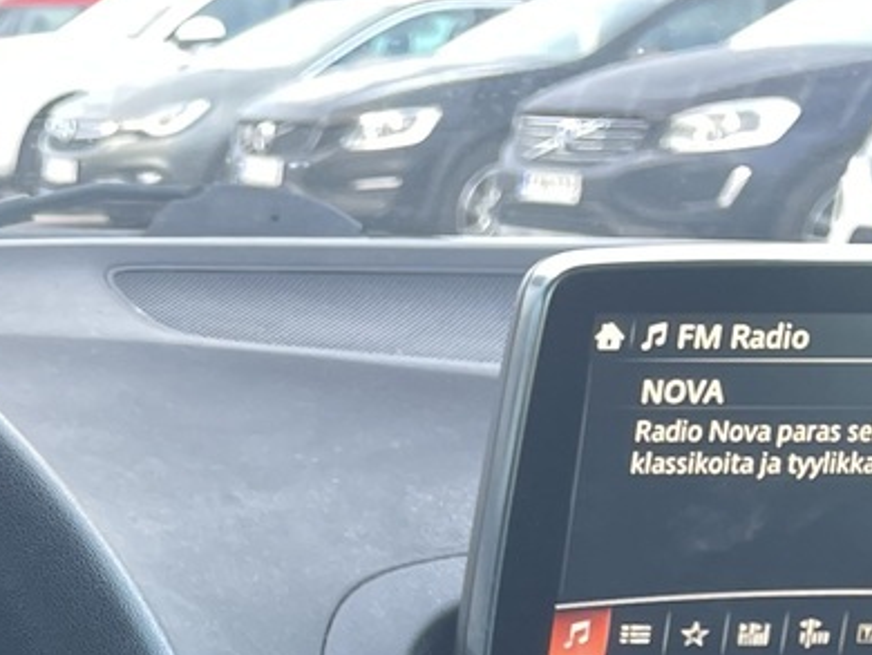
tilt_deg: -25.7
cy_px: 1196
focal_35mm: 96
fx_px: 2420
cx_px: -248
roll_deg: +0.5
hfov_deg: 19.0
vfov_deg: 13.7
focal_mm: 4.2
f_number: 1.6
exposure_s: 1/102
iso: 125
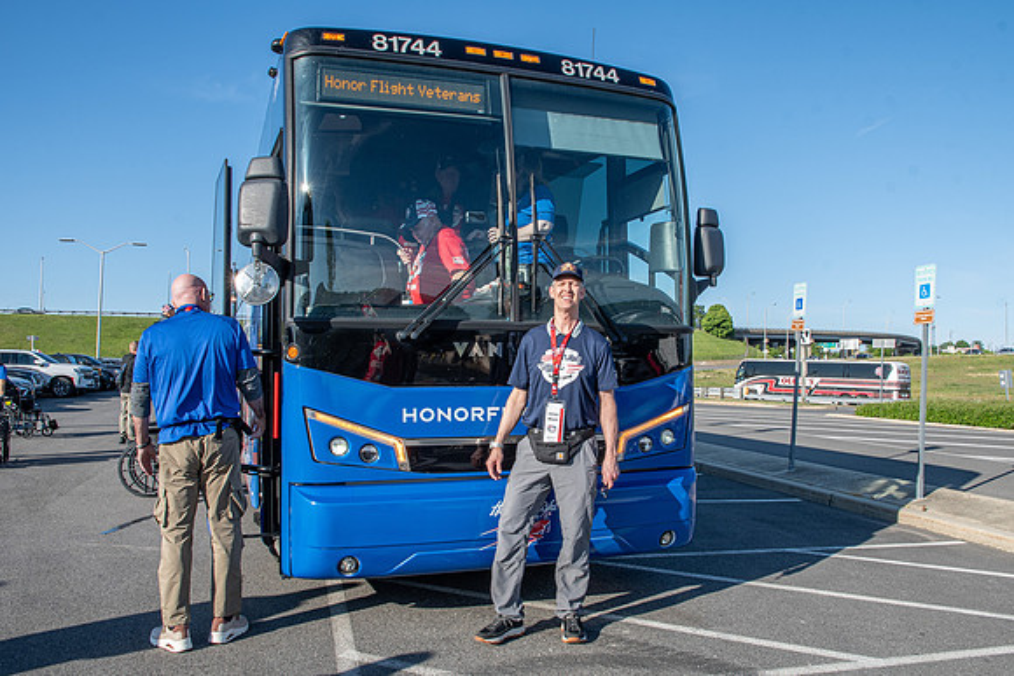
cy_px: 364
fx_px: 745
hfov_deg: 68.4
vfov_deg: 48.8
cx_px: 554
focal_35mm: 26
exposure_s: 1/125
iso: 140
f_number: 11
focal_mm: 16
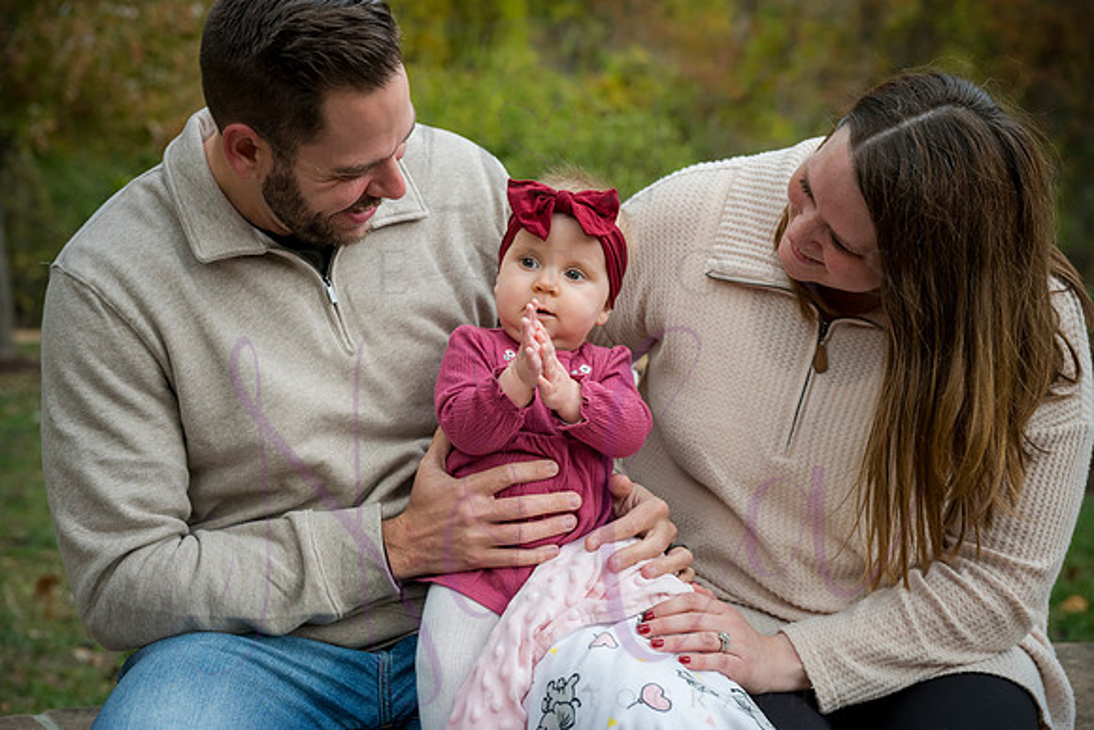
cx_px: 547
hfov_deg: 31.4
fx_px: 1945
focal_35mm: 64
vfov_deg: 21.3
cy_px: 365
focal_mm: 64
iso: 400
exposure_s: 1/500
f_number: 4.5
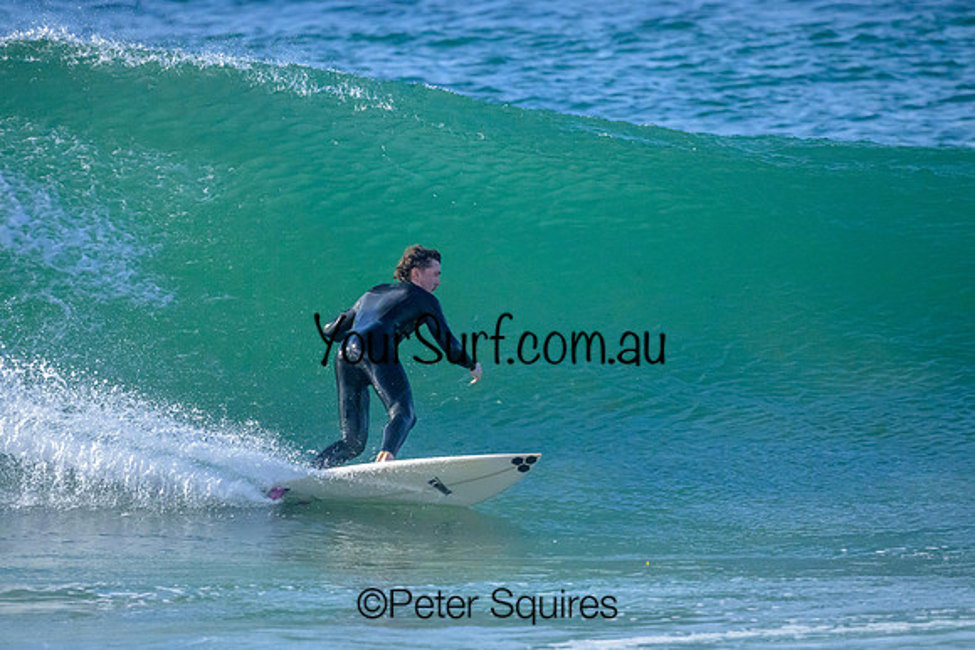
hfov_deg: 2.1
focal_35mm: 984
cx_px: 440
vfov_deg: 1.4
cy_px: 325
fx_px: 26666
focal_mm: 800
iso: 8000
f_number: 6.3
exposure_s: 1/2000
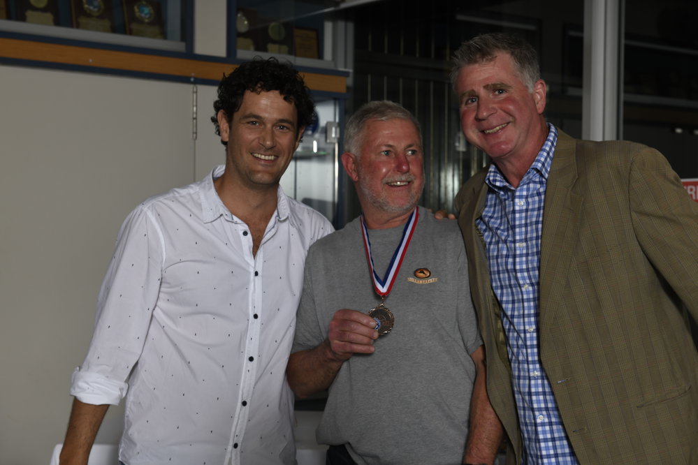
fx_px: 1202
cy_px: 232
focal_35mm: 62
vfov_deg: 21.9
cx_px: 349
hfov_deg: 32.4
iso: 320
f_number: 9
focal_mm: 62
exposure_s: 1/125
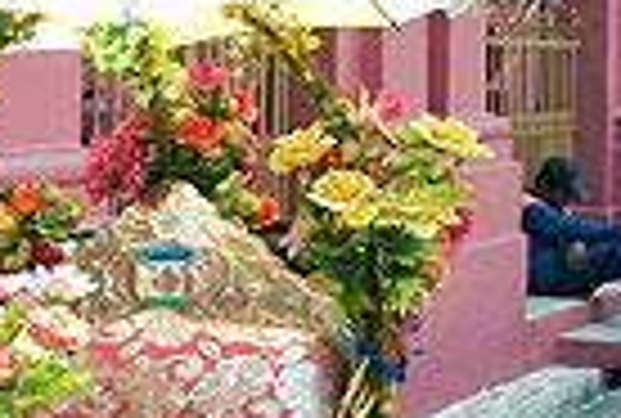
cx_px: -346
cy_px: 378
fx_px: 1800
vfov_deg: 13.1
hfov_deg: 17.4
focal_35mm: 104
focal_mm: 32
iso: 200
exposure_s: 1/60
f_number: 11
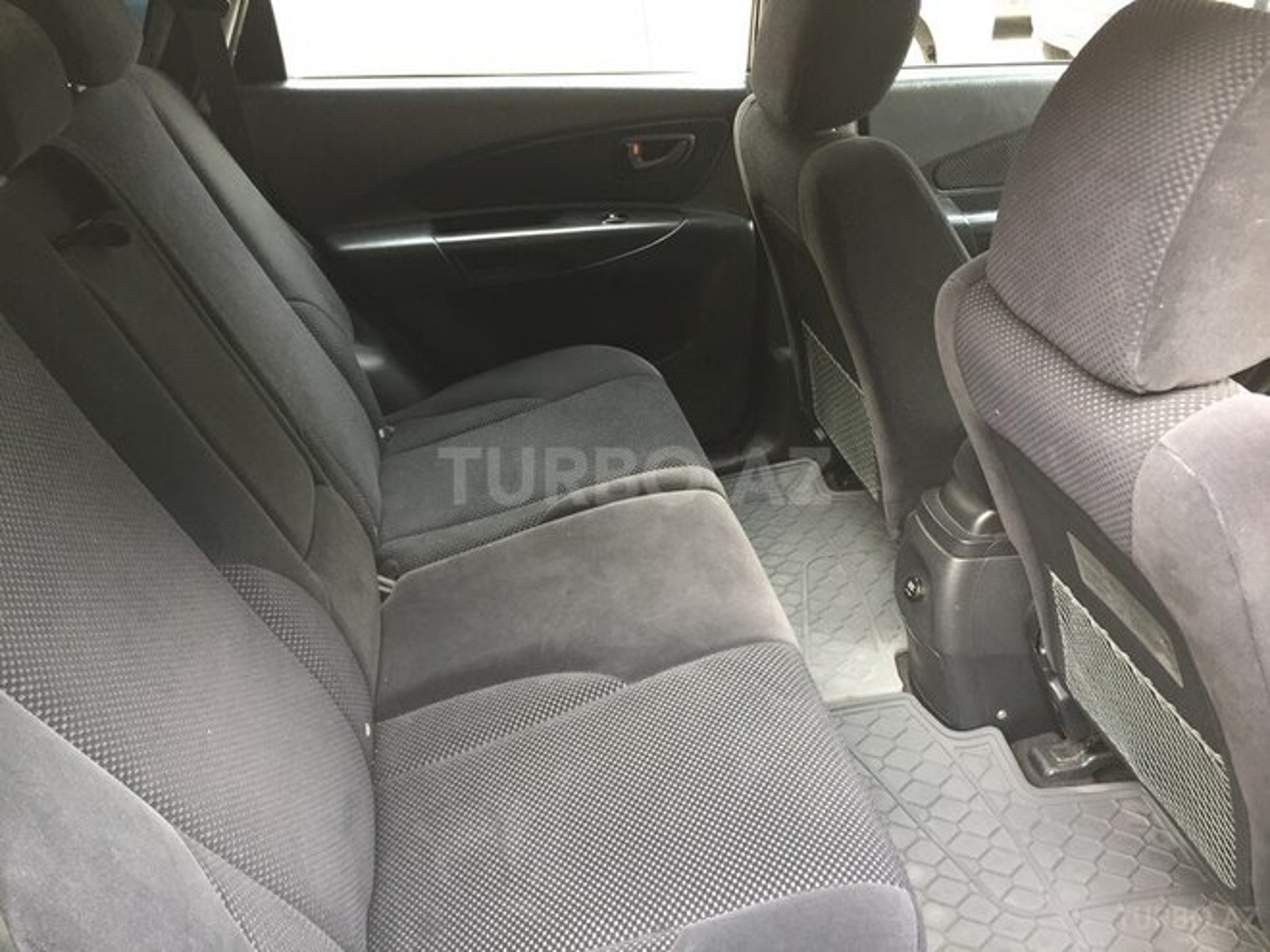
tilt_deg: -28.2
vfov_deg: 48.2
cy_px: 476
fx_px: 1064
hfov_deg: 61.7
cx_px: 635
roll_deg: +0.0
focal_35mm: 29
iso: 125
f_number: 2.2
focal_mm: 4.15
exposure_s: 1/33
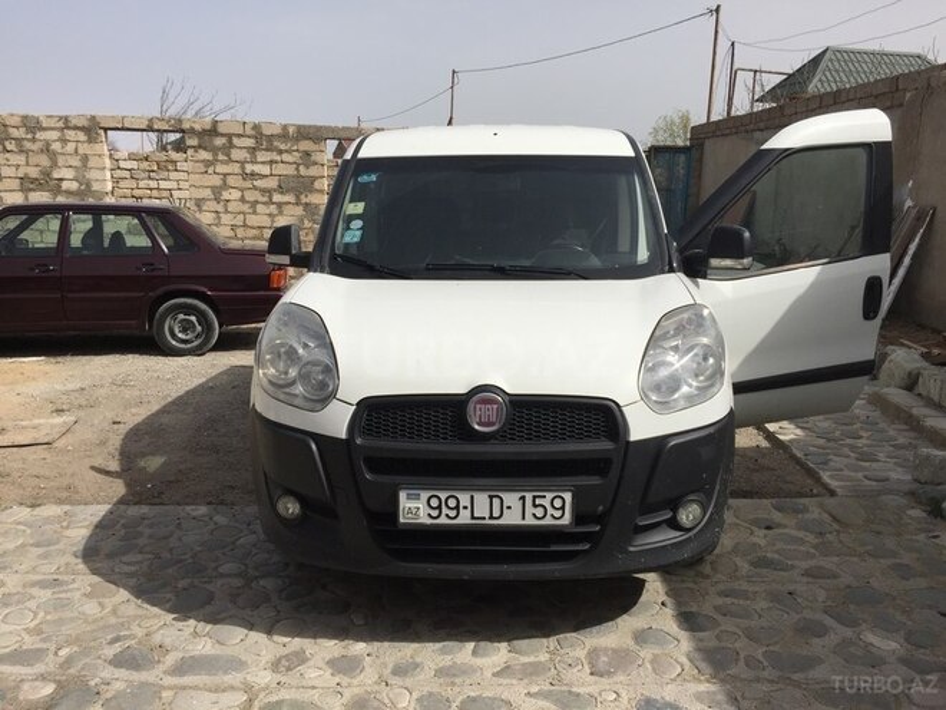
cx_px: 473
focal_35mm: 29
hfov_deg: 61.7
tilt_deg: -11.3
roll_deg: -1.7
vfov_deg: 48.2
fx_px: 793
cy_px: 355
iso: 32
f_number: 2.2
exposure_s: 1/3597
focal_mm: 4.15
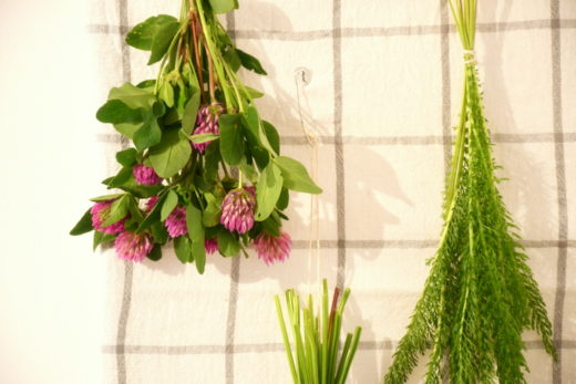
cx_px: 288
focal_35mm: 150
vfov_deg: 9.2
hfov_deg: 13.7
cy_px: 192
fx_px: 2401
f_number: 5.6
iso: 2000
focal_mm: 100
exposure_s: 1/10
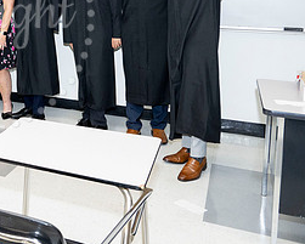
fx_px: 470
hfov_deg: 32.2
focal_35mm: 52
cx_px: -22
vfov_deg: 27.9
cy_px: 15
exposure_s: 1/80
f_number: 5.6
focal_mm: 24
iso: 800
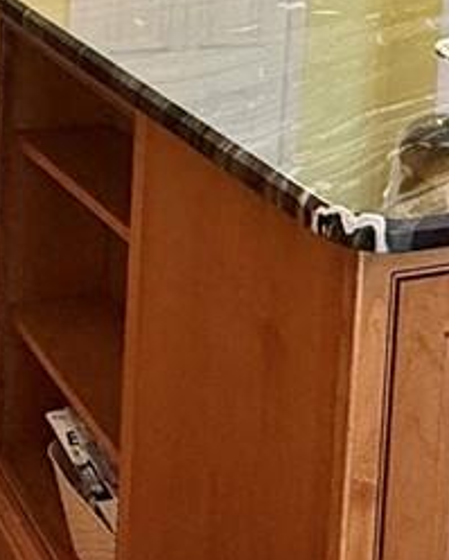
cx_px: 203
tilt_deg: -4.8
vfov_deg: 19.8
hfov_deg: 17.5
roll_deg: -3.1
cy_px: -190
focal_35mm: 88
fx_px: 1459
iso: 250
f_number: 2.2
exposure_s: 1/120
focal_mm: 2.22
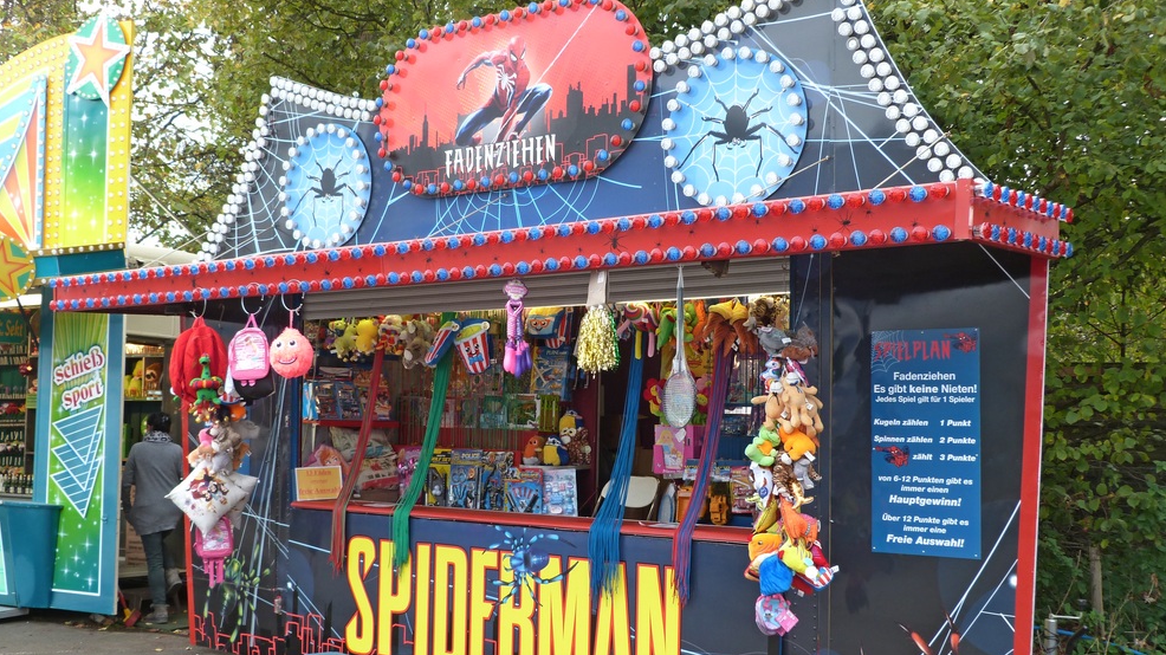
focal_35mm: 42
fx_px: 1298
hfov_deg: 48.4
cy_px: 372
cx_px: 576
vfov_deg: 28.3
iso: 100
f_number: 3.1
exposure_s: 1/60
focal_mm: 6.7
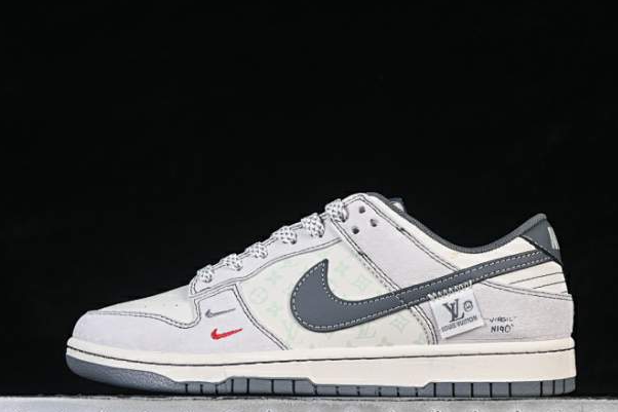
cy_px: 238
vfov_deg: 15.0
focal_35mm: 91
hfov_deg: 22.4
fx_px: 1562
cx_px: 322
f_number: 8
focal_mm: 50
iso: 160
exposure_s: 1/80
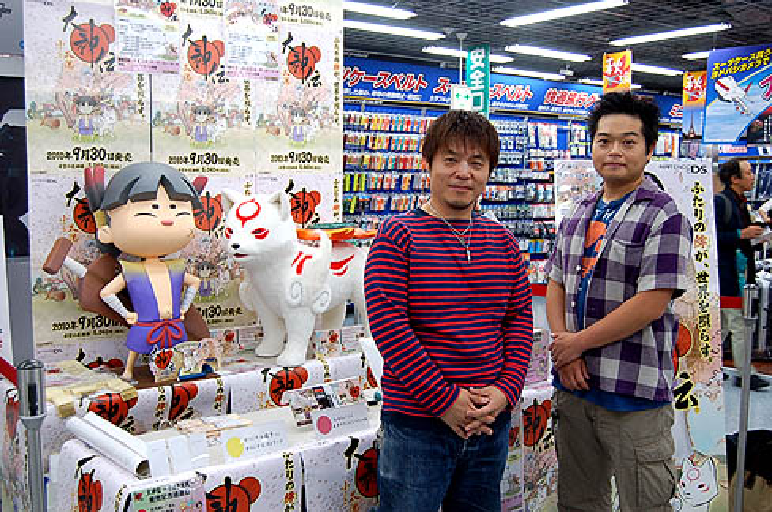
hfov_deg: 49.6
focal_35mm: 39
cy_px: 256
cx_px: 386
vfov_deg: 34.1
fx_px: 835
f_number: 4.5
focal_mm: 26
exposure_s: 1/80
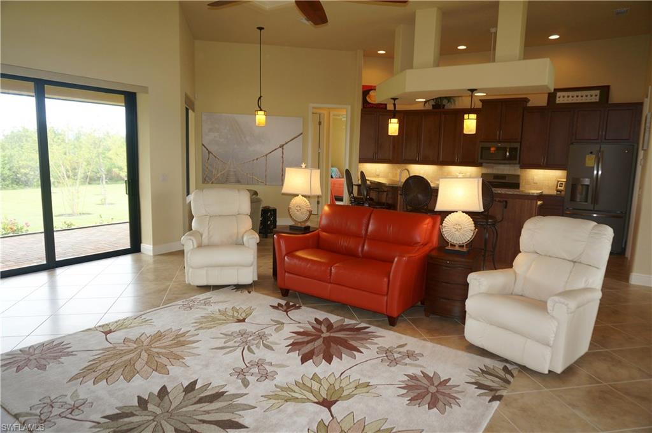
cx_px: 326
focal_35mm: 24
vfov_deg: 53.0
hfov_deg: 73.8
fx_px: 434
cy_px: 216
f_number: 4
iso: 200
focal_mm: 16
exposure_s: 1/60
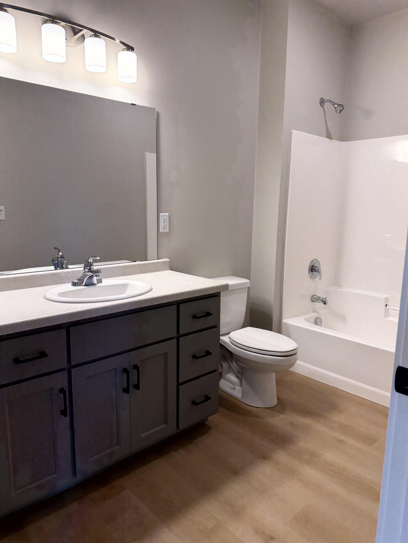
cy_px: 272
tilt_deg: -8.4
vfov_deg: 71.6
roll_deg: -0.3
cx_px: 204
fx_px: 377
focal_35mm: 24
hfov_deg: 56.8
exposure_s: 1/187
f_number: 1.78
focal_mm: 6.76
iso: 200
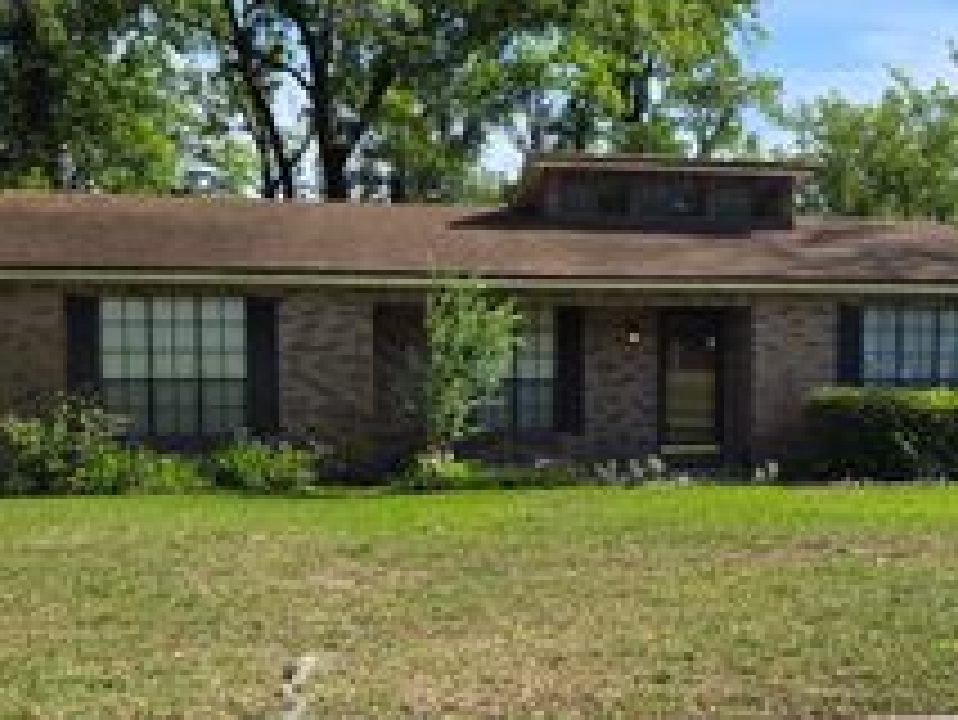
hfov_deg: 34.9
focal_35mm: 54
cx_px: 688
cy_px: 475
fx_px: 1495
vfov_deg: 26.9
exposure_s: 1/1501
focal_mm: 5.4
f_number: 1.8
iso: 25
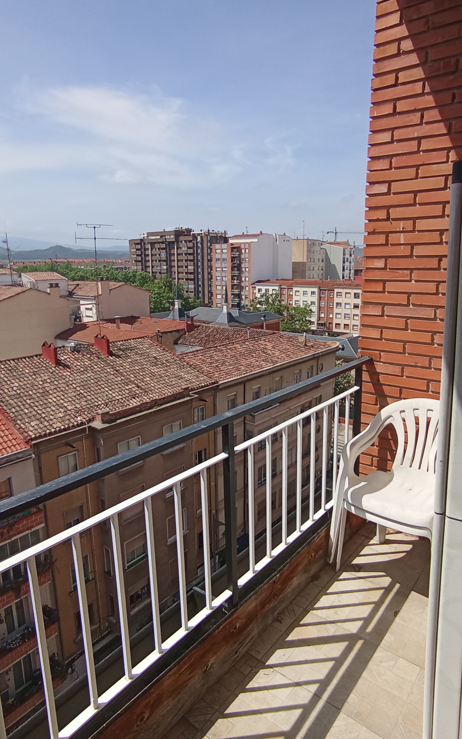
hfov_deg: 53.0
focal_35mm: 23
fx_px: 463
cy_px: 367
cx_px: 241
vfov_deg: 77.2
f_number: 2.2
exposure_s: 1/2203
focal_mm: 1.65
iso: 50
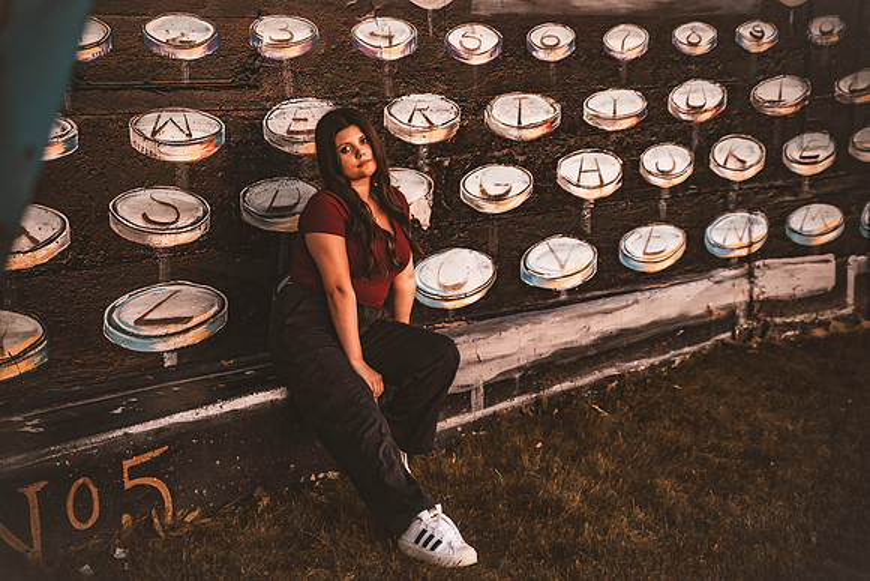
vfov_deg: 22.6
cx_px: 435
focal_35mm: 60
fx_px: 1450
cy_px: 290
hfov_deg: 33.4
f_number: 2.8
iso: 1000
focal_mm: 60
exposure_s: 1/100
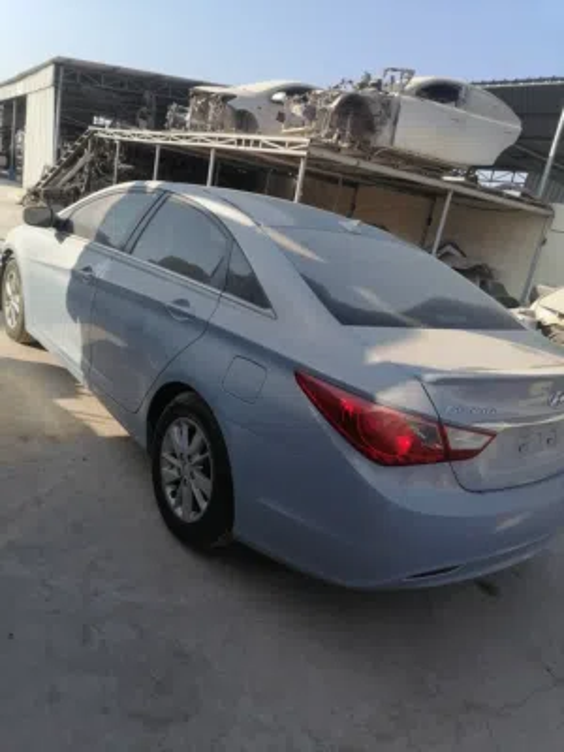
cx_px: 282
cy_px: 376
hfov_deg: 51.4
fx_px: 587
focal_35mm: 27
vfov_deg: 65.3
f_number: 1.8
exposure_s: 1/861
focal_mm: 5.3
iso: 50
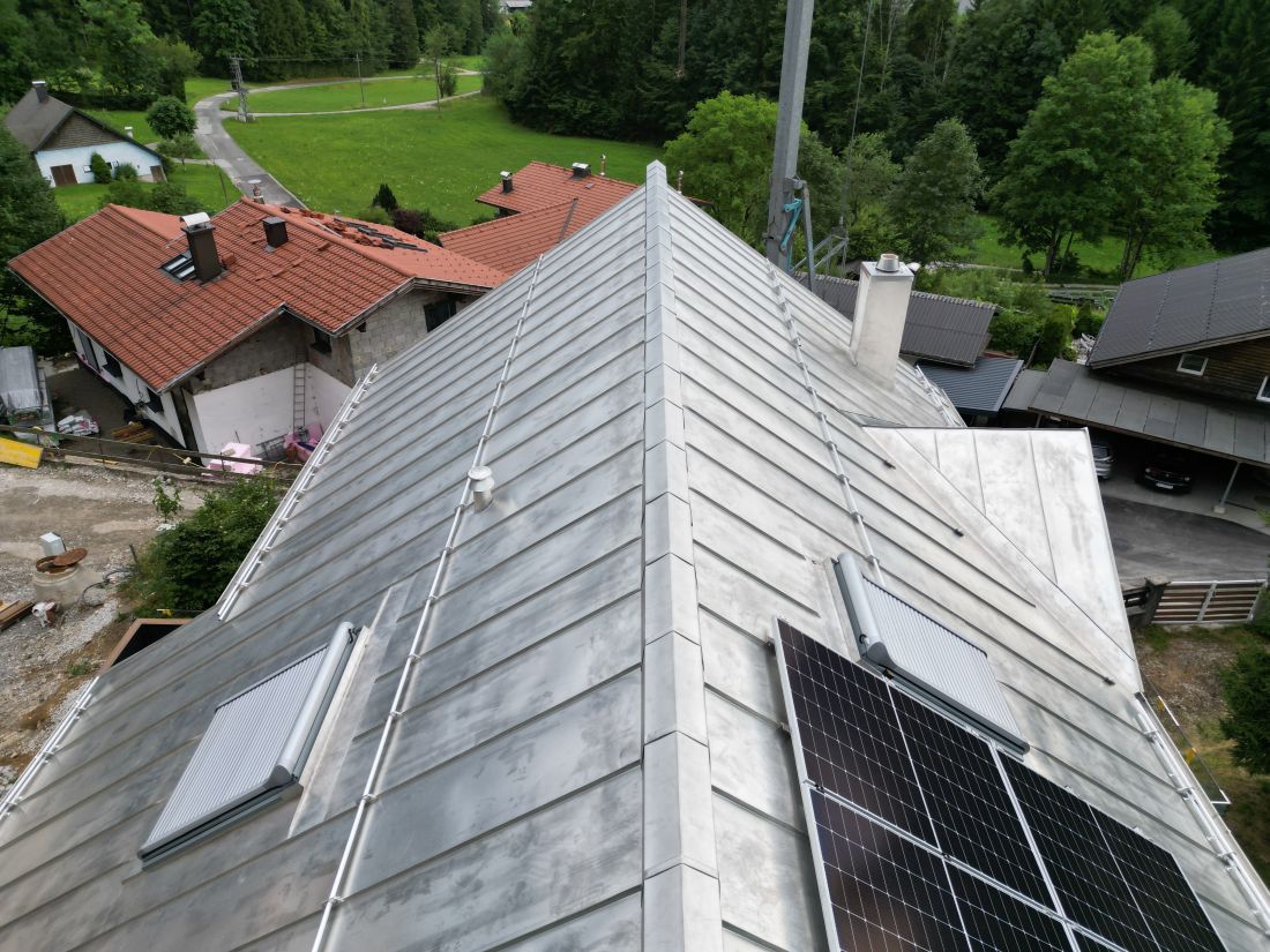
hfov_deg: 71.6
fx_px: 881
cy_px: 476
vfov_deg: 56.8
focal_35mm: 24
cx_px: 635
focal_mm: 6.72
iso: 120
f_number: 1.7
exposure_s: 1/640
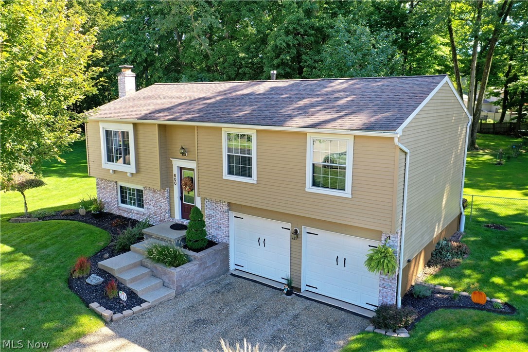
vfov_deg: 46.4
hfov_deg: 65.5
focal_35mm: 28
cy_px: 176
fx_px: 411
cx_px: 264
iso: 100
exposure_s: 1/120
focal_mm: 10.26
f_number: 4
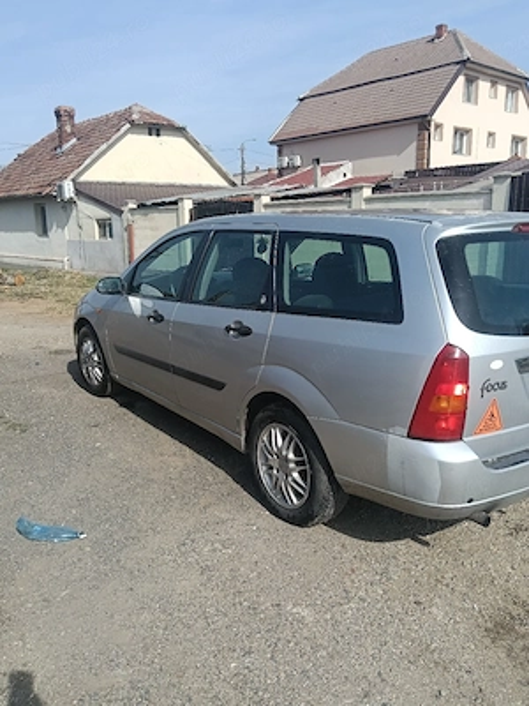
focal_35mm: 27
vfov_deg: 65.3
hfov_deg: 51.4
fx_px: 550
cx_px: 264
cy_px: 353
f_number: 1.8
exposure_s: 1/833
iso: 64
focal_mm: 3.98
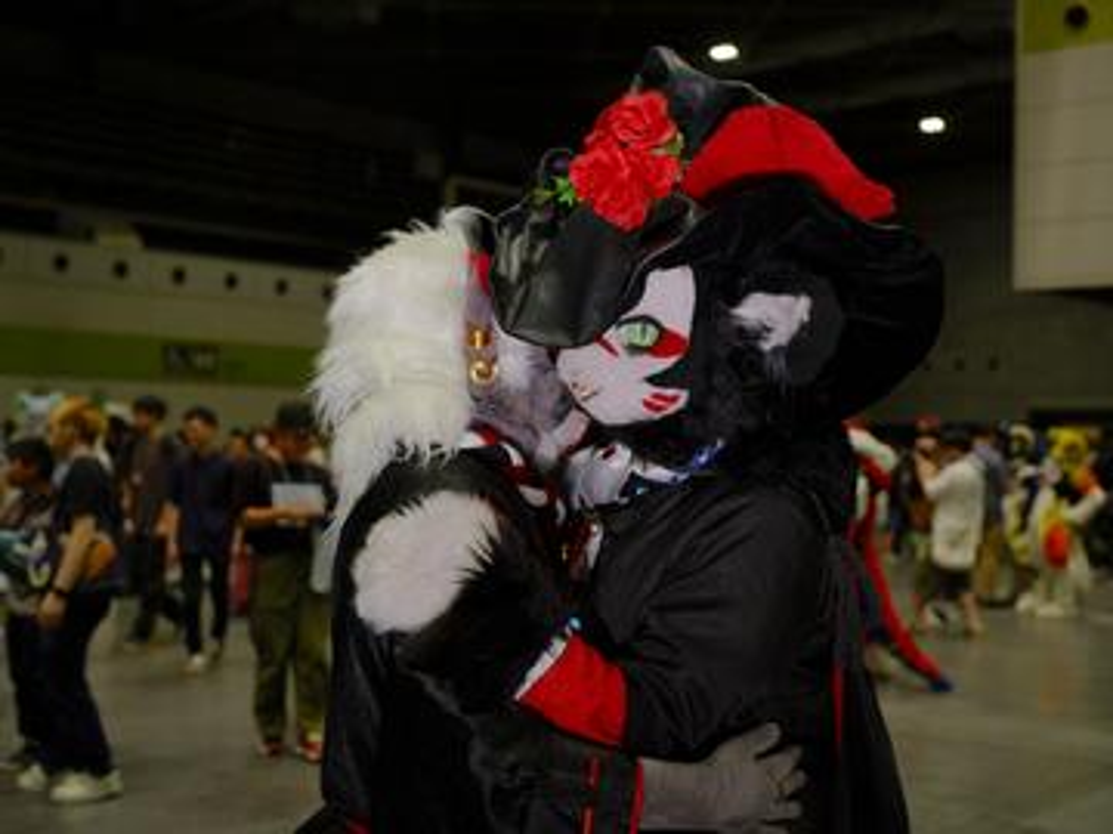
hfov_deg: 39.7
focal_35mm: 48
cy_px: 417
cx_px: 556
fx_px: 1543
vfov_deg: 30.3
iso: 1000
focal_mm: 60.7
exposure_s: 1/60
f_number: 4
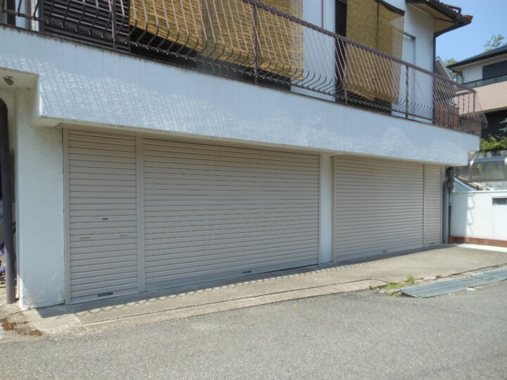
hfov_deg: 69.4
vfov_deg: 54.9
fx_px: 366
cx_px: 254
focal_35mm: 25
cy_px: 190
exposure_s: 1/640
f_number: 3.2
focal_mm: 4.5
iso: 80
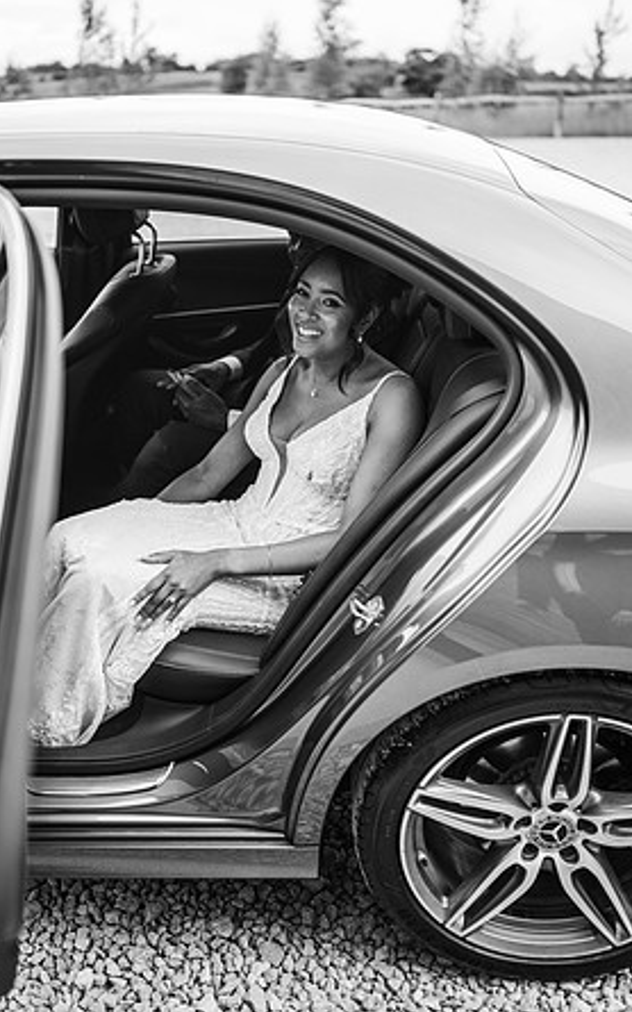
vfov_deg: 54.0
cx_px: 303
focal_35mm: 36
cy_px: 503
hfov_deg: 35.3
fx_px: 992
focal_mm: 35
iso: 100
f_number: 1.8
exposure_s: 1/1600
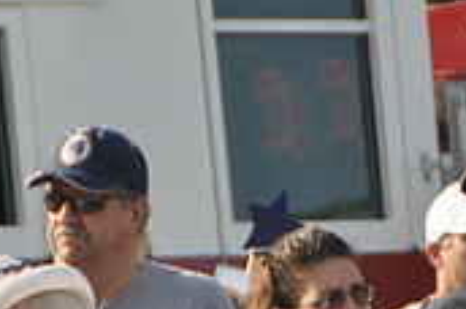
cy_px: 516
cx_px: 222
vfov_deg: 2.3
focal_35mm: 606
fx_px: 7830
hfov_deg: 3.4
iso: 400
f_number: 8
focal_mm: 120
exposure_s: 1/1000
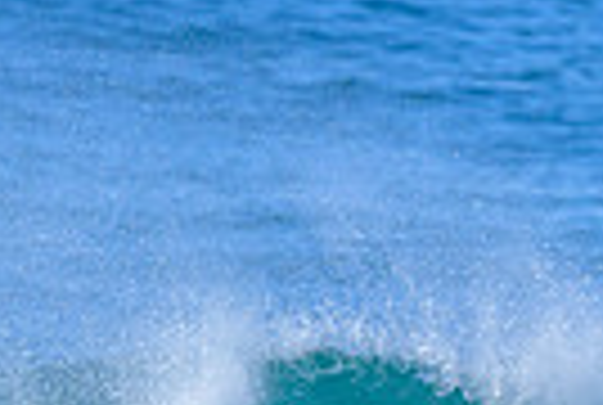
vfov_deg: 0.4
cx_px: -144
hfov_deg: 0.6
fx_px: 57950
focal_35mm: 3452
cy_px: 776
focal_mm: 800
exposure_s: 1/2000
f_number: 6.3
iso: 560
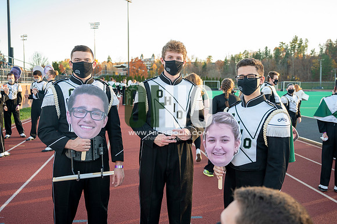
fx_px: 313
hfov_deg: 56.5
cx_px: 168
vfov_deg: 39.4
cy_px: 112
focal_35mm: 34
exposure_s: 1/100
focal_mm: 33.5
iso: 125
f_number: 4
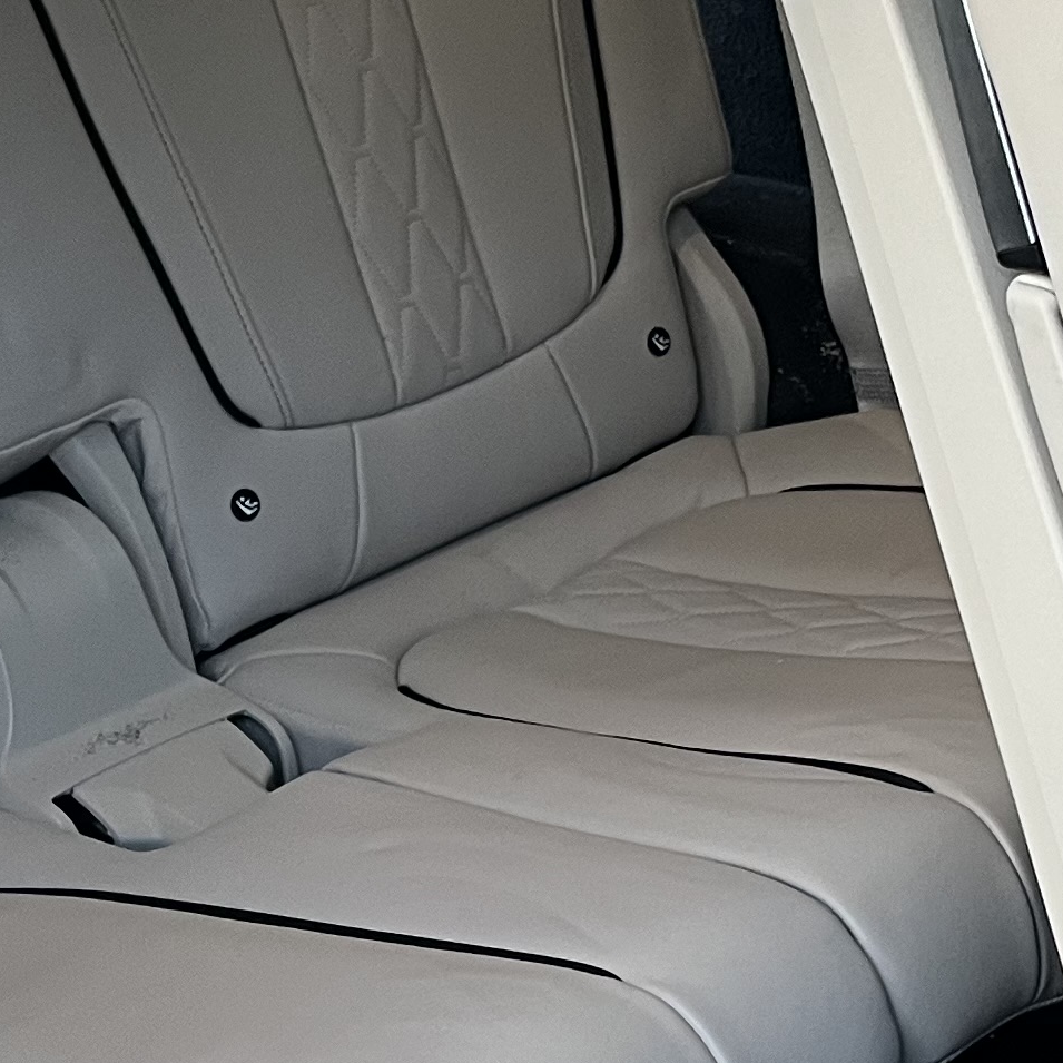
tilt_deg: -23.0
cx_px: 706
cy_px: 338
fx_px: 3370
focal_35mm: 97
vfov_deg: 17.9
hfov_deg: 17.9
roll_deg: -2.1
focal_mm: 5.1
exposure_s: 1/60
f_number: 1.6
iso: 160
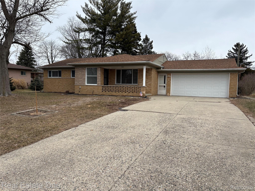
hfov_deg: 67.3
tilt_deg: -3.2
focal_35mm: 26
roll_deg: -2.3
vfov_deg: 53.1
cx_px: 128
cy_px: 96
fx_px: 192
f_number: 1.6
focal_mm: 5.96
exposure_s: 1/1626
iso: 50
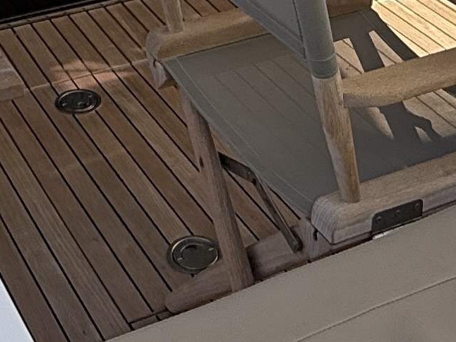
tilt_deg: -11.3
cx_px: 475
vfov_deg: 15.5
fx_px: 948
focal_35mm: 72
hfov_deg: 25.5
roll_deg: -0.8
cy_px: -374
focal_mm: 2.22
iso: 64
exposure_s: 1/658
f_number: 2.2
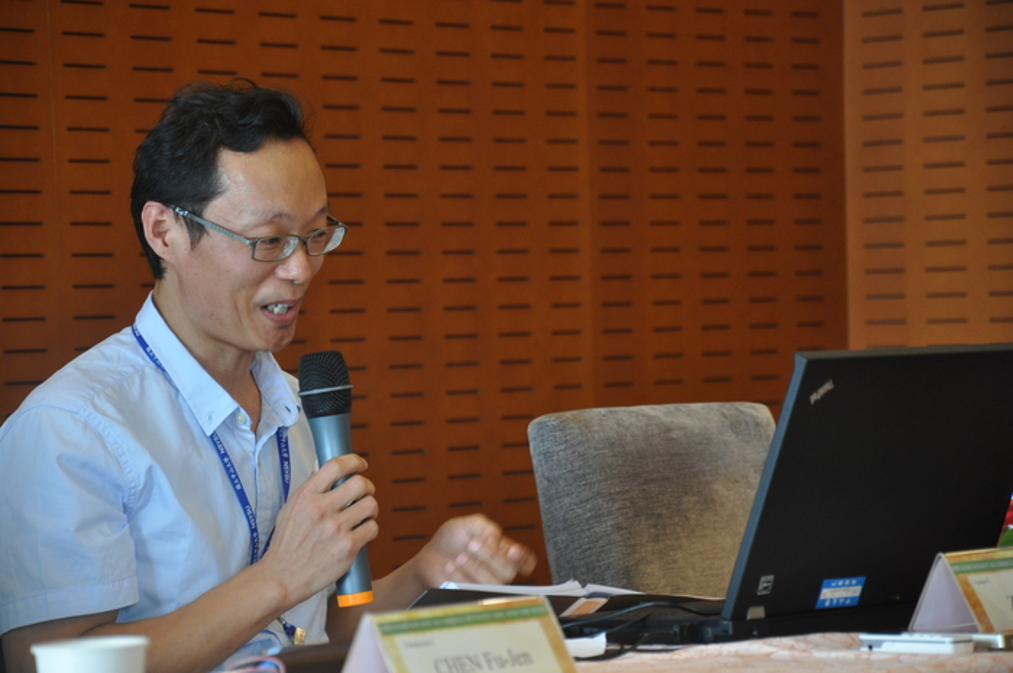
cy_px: 336
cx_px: 506
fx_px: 4427
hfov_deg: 13.1
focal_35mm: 158
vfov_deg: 8.7
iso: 800
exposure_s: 1/45
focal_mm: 105
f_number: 5.6
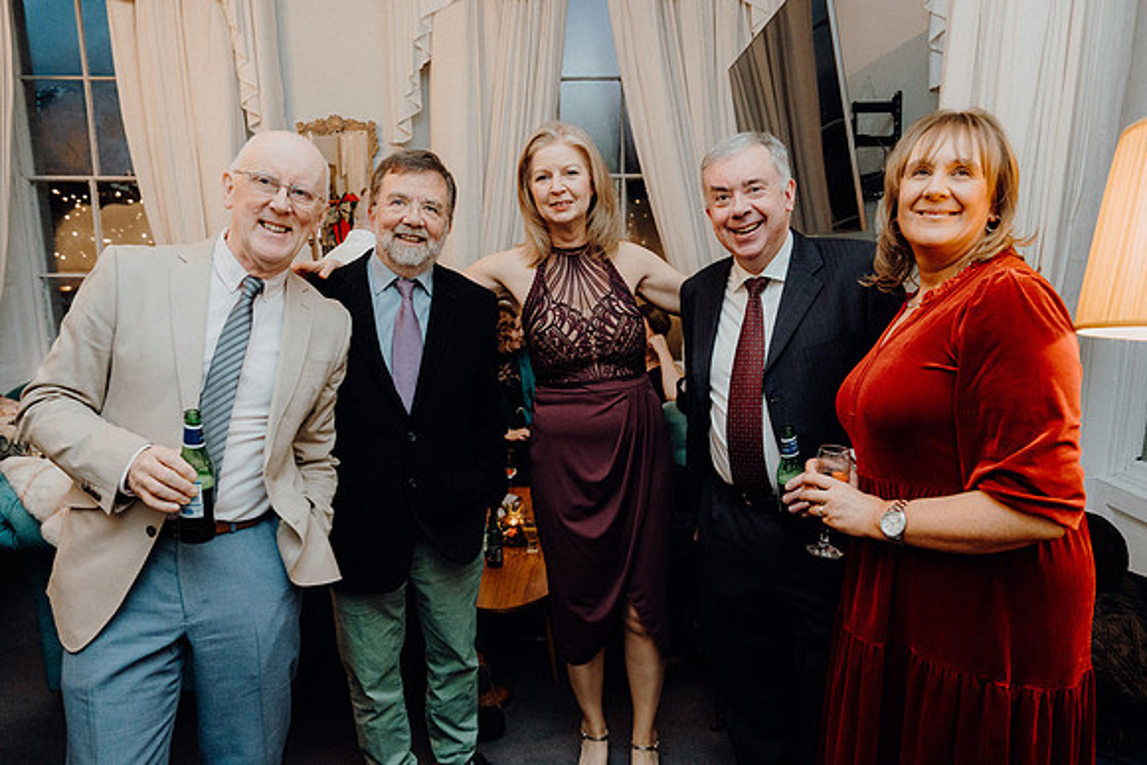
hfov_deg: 73.7
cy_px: 382
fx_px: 765
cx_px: 574
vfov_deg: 53.2
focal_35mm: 24
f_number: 3.5
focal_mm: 24
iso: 2500
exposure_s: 1/160
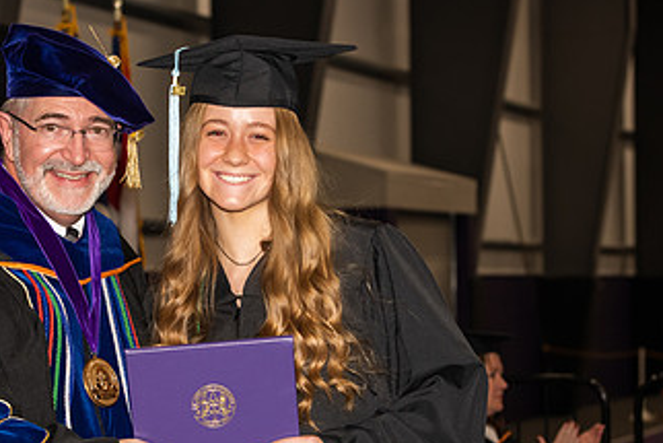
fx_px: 2653
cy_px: 355
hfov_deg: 14.2
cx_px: 148
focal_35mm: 144
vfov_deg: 9.5
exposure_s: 1/200
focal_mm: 80
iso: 1000
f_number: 5.6
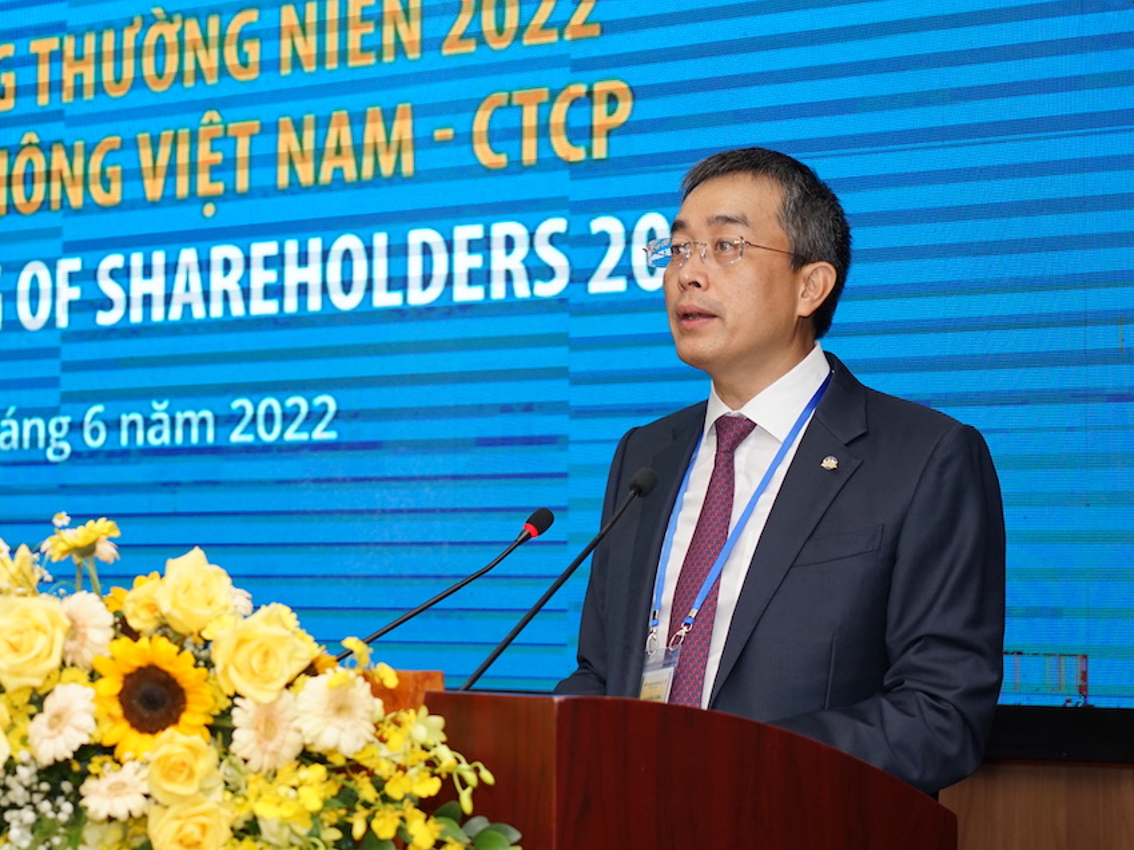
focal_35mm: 87
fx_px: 2849
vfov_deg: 17.0
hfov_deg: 22.3
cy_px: 459
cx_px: 310
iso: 500
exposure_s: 1/160
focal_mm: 60
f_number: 4
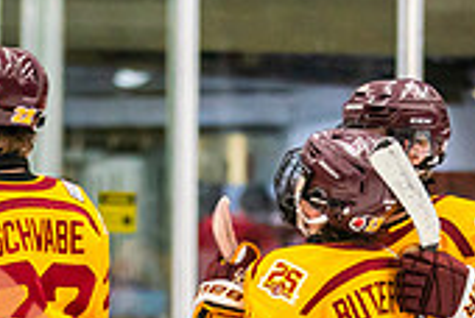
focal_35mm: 496
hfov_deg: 4.1
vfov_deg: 2.8
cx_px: 335
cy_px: 372
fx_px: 6556
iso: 2000
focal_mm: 120
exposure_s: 1/640
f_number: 2.8
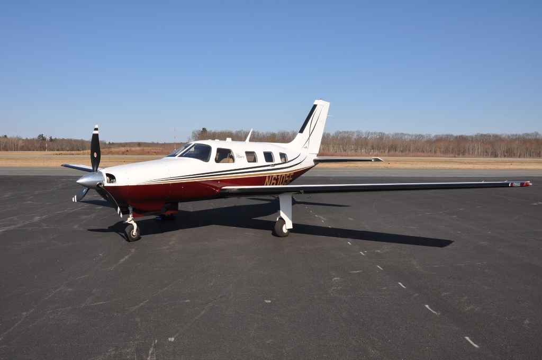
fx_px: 451
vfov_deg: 43.5
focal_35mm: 30
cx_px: 271
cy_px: 180
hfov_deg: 62.0
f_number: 10
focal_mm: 20
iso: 200
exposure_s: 1/400
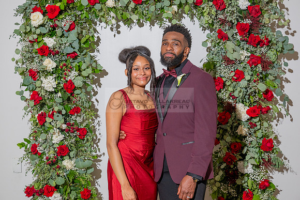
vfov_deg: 19.7
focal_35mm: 69
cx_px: 150
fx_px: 575
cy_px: 100
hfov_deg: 29.2
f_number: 5.6
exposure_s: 1/200
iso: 800
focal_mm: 69
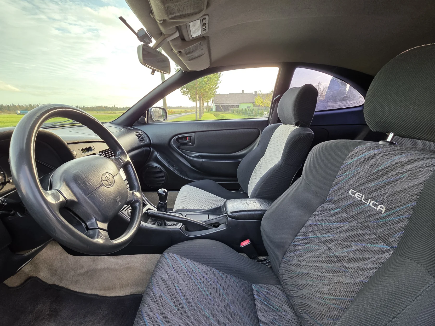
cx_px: 198
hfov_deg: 97.9
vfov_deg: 81.4
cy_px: 183
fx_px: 188
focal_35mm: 15
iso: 100
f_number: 1.9
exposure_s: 1/100
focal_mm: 2.2
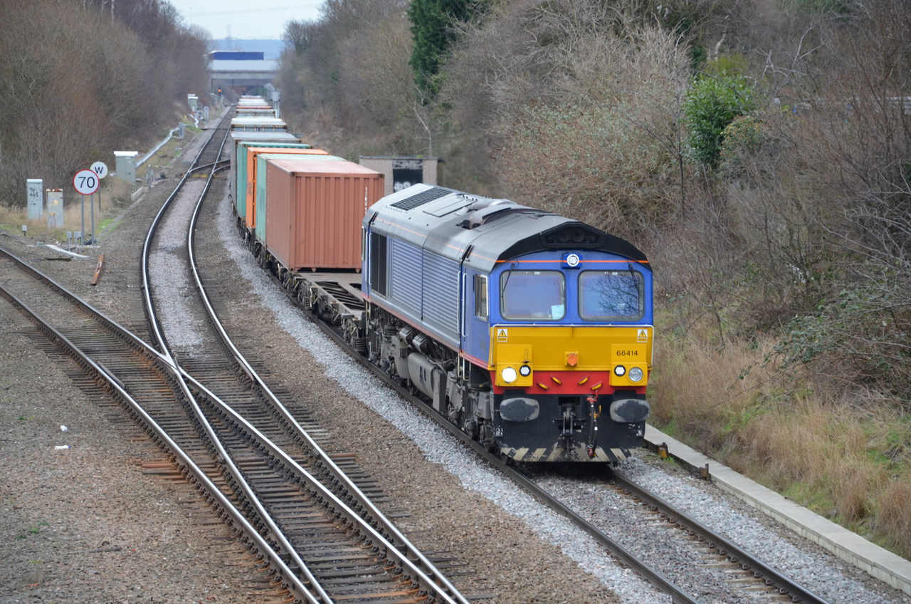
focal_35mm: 158
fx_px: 3978
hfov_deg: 13.1
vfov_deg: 8.7
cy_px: 302
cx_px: 456
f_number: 5.6
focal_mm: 105
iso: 320
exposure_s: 1/125
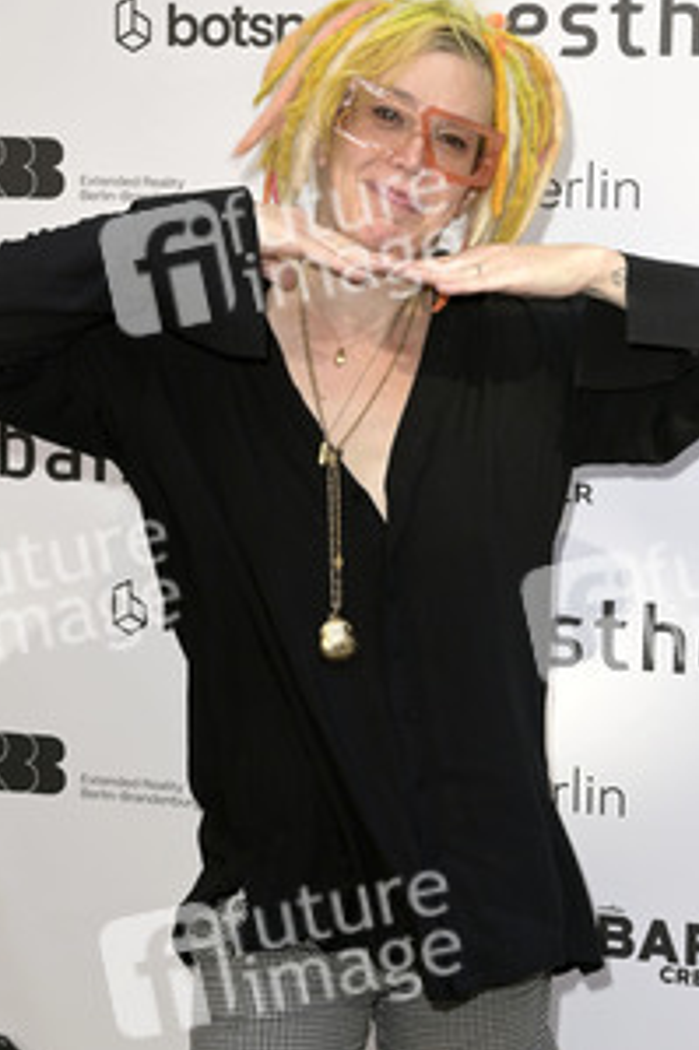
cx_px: 383
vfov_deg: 30.0
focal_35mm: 67
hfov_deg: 20.3
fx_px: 1953
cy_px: 428
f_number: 6.3
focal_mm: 50
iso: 400
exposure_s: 1/250
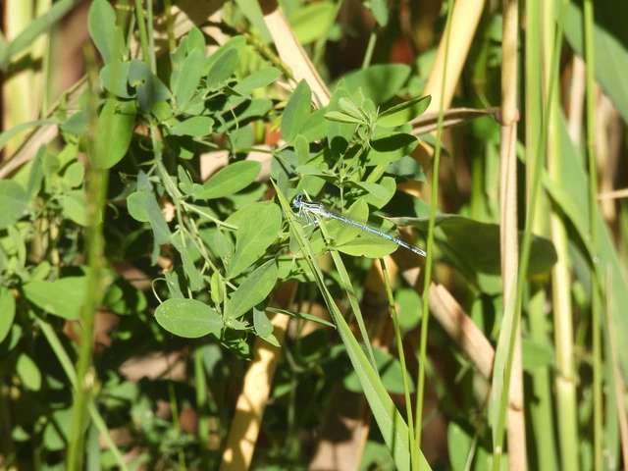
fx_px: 9978
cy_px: 236
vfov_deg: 2.7
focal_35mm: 550
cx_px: 314
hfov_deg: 3.6
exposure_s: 1/320
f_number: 5.6
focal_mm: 98.1
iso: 100
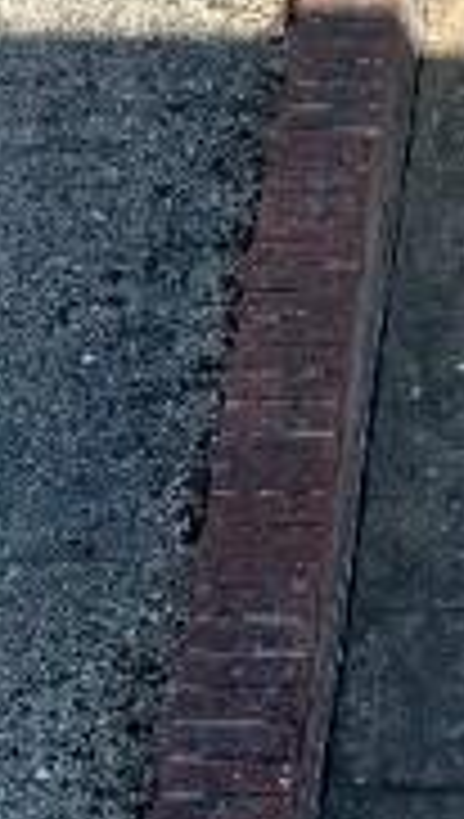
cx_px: 910
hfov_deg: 7.4
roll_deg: -2.7
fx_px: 3462
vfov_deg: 12.7
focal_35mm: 159
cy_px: -446
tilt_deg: -29.8
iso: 50
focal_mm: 5.96
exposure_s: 1/1590
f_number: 1.6
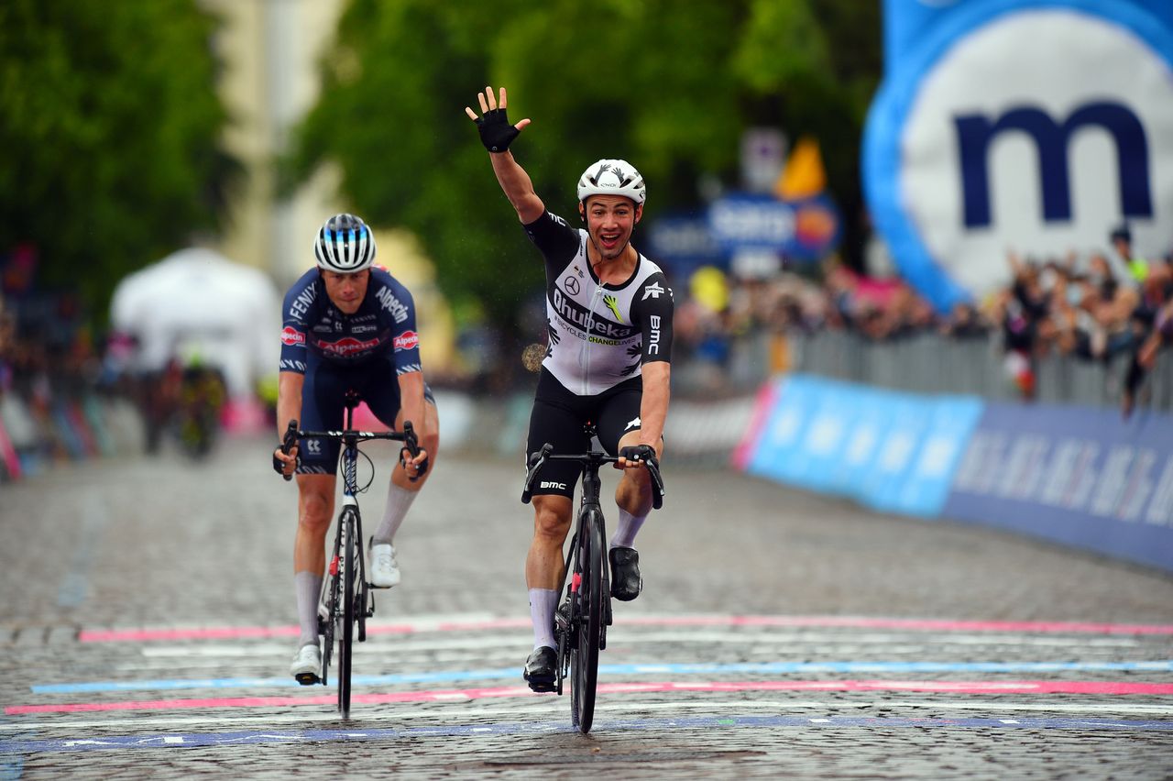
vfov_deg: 3.3
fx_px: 13677
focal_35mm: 420
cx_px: 586
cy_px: 390
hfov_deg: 4.9
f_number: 4
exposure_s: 1/1600
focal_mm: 420
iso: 640
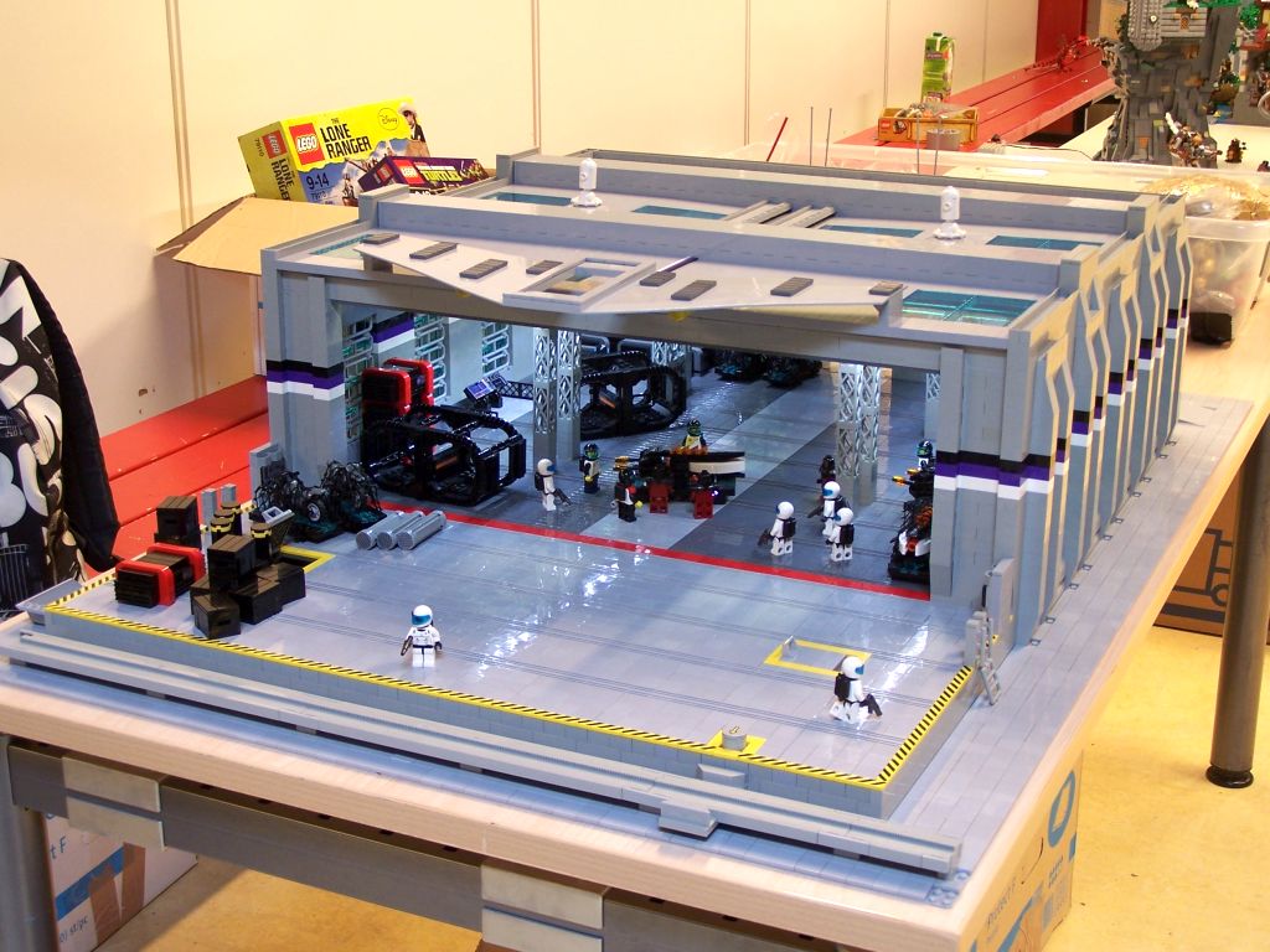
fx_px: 2055
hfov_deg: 34.3
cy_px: 476
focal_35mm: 56
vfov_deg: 26.1
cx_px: 635
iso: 80
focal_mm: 9.3
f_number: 3.1
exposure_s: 1/8
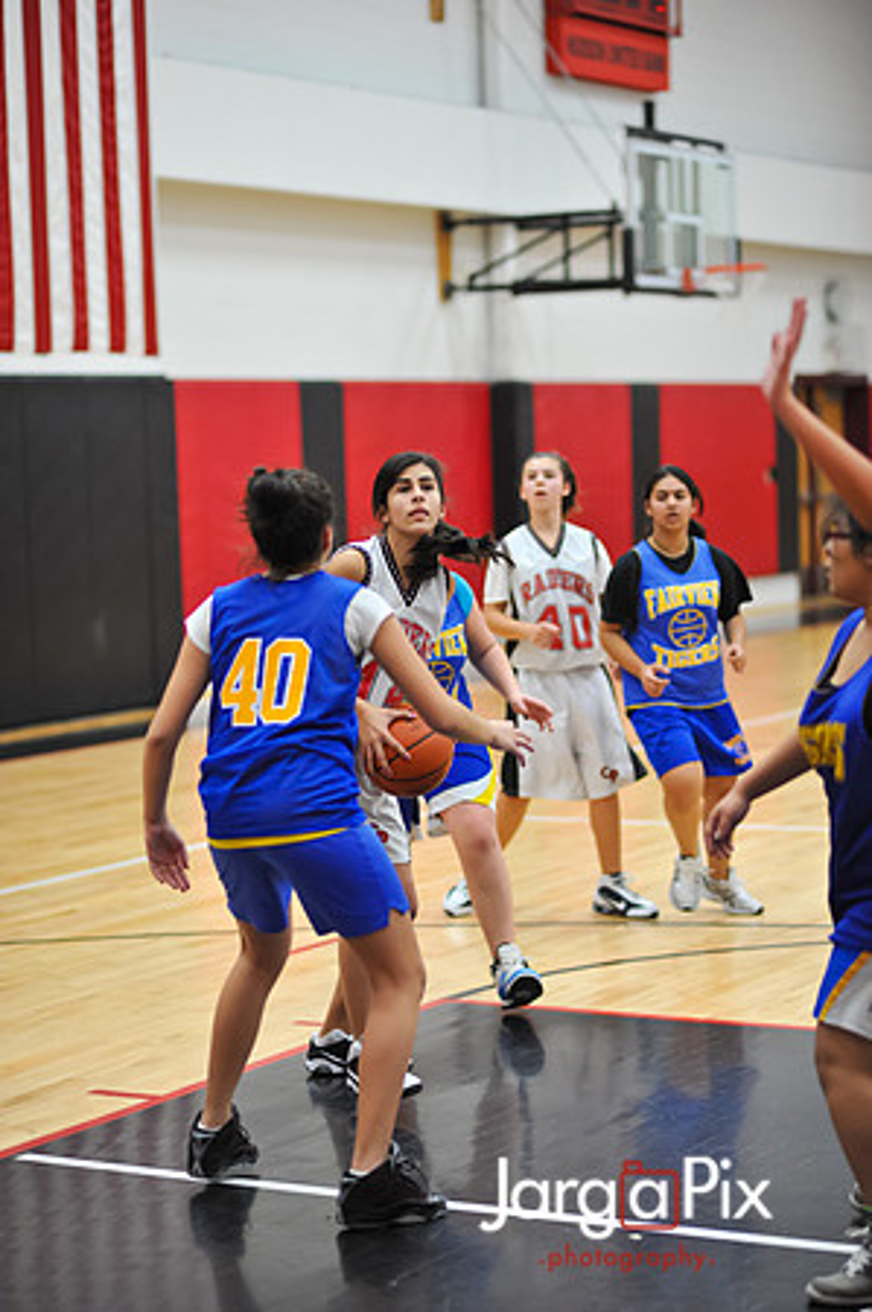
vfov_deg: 23.9
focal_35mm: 85
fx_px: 3095
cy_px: 656
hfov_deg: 16.0
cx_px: 436
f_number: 2
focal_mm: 85
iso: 1600
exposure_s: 1/500
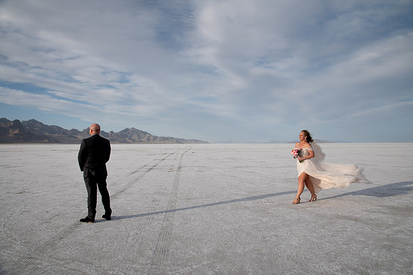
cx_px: 206
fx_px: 344
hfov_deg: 62.0
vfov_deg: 43.6
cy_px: 138
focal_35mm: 30
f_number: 8
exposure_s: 1/800
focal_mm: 30
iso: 200
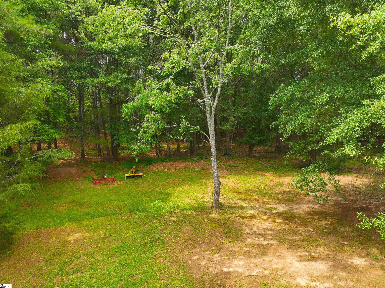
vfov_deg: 56.8
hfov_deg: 71.6
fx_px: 267
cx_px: 192
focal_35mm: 24
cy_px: 144
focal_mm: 12.29
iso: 100
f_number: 2.8
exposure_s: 1/40
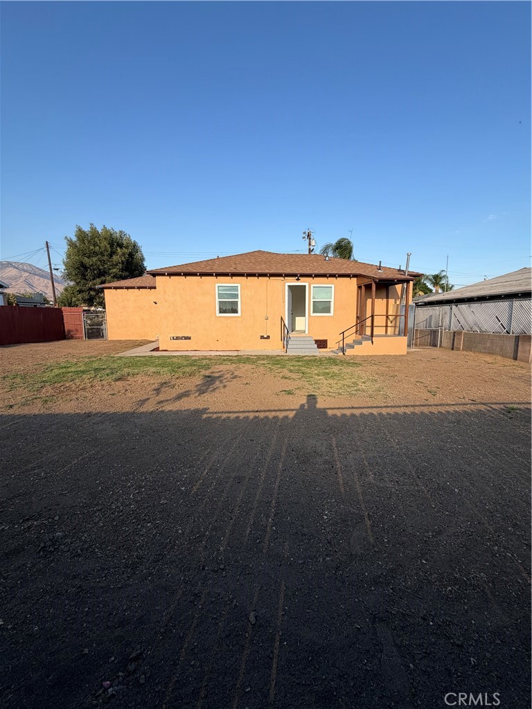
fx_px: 287
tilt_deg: -7.0
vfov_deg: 102.1
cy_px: 354
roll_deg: +0.3
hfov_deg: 85.7
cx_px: 266
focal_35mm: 14
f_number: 2.2
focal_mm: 2.22
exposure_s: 1/770
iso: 40
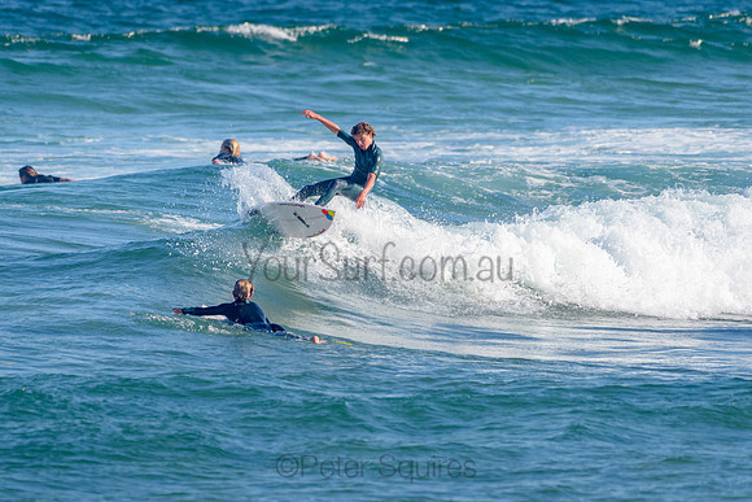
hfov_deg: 3.4
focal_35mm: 613
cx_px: 337
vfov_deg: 2.2
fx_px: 12812
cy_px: 224
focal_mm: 500
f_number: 5.6
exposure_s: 1/2000
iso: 140
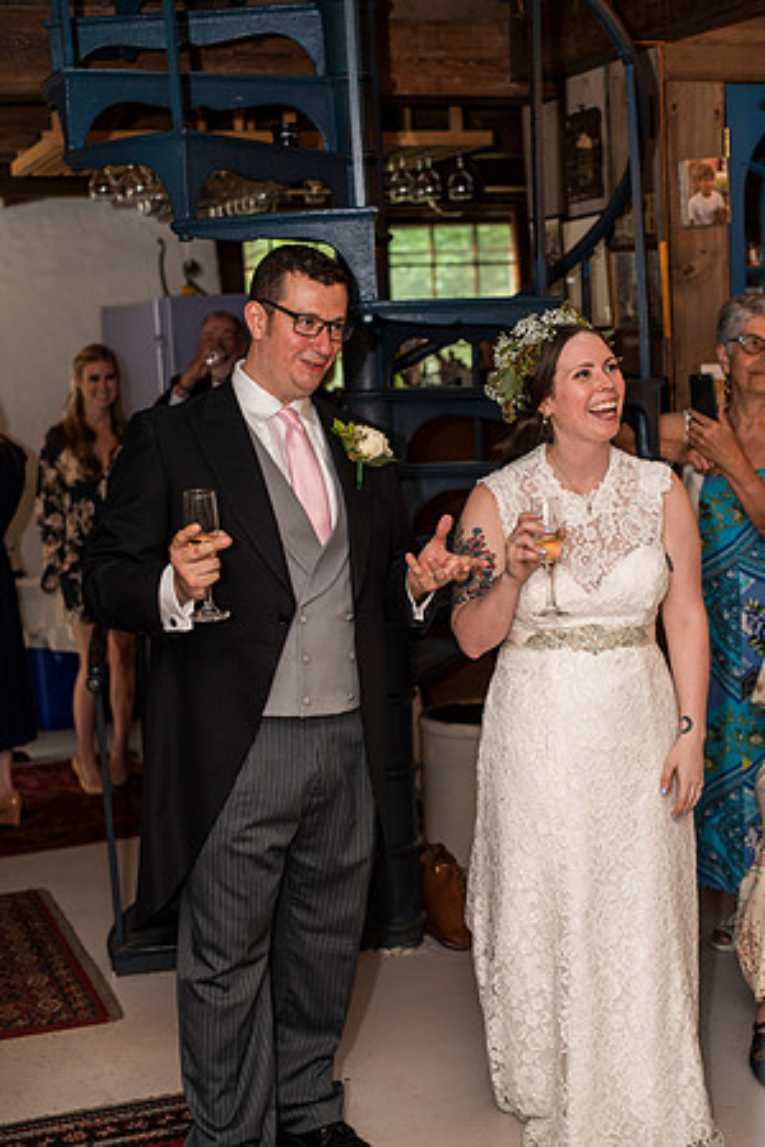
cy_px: 574
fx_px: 1594
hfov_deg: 27.0
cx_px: 382
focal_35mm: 50
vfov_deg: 39.6
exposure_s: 1/100
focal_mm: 50
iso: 500
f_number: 3.2
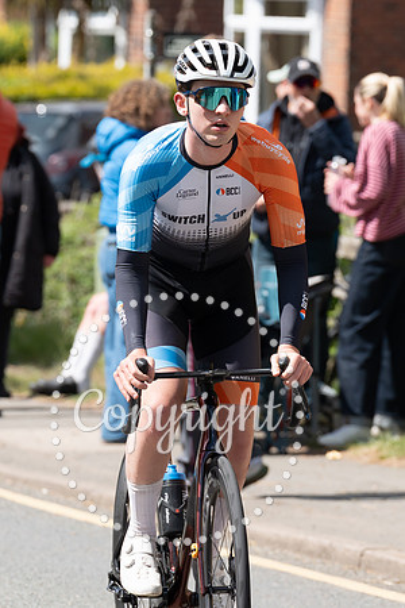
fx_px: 6995
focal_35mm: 415
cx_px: 178
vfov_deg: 5.0
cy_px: 188
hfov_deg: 3.3
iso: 320
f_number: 5.6
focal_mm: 200
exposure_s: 1/1000
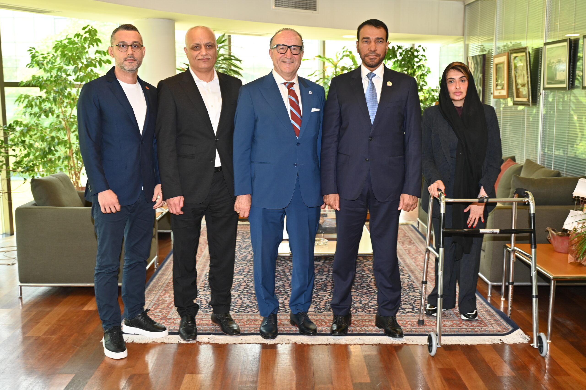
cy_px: 195
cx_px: 293
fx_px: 634
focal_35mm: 39
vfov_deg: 34.2
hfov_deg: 49.6
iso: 560
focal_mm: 39
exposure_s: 1/60
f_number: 4
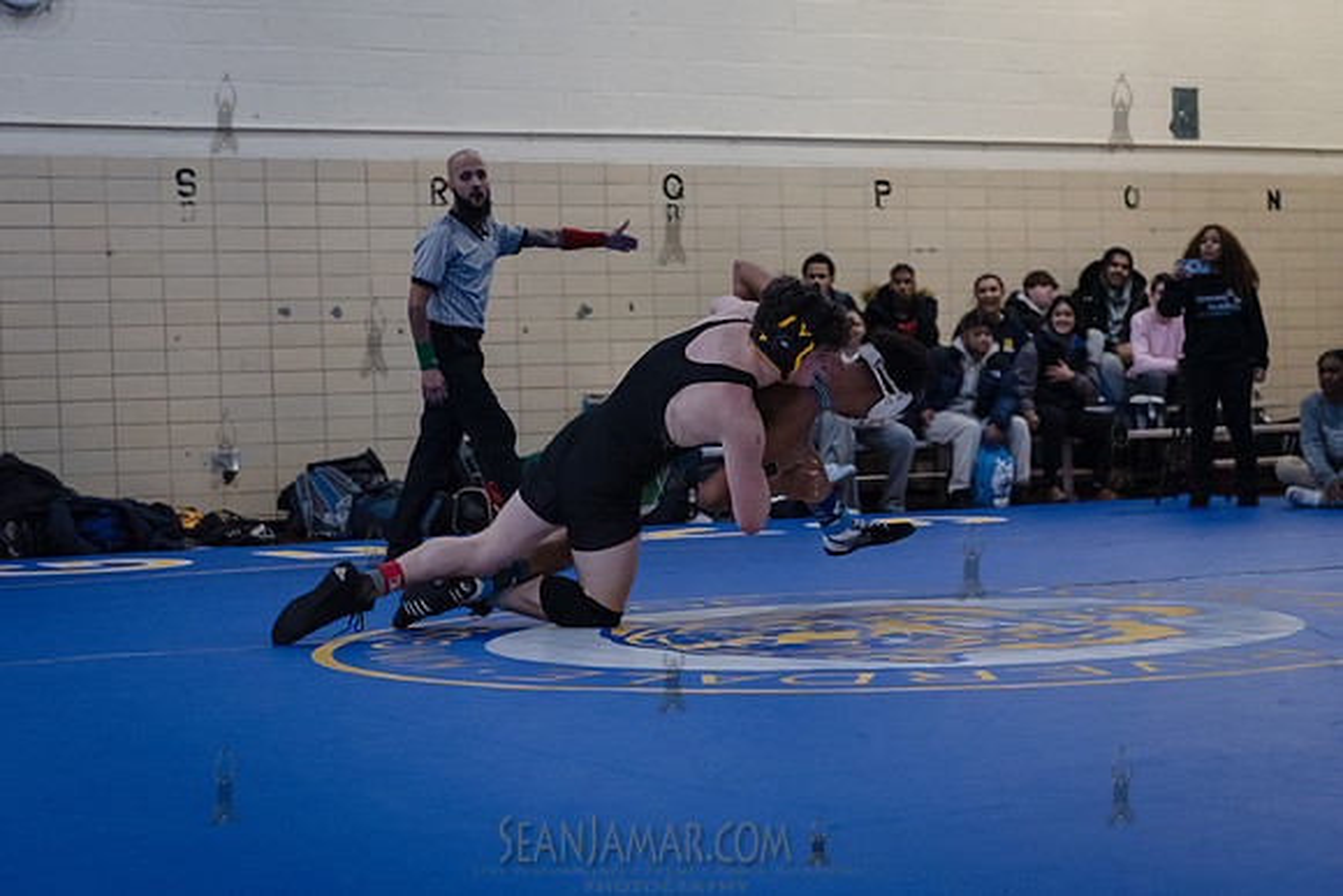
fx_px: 2611
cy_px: 448
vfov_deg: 19.5
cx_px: 672
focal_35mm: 70
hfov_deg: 28.8
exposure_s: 1/400
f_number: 3.2
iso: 5000
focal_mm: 62
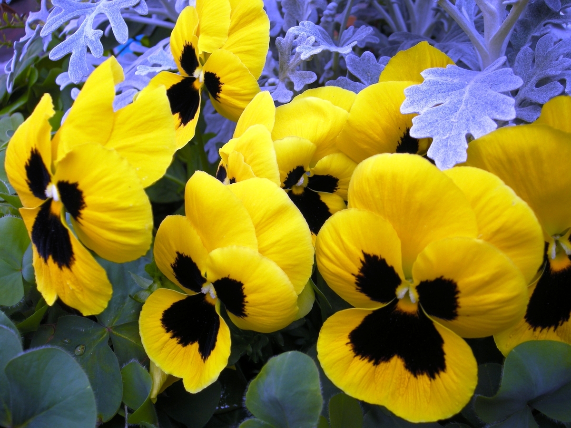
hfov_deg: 52.6
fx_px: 577
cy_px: 214
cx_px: 286
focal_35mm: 35
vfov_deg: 40.7
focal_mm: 5.7
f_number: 2.8
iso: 50
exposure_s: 1/98.6
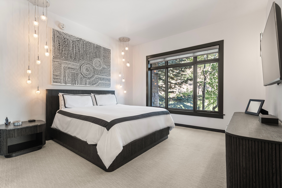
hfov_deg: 93.3
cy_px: 94
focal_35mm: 17
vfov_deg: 70.5
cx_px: 141
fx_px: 133
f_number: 7.1
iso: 500
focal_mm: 17
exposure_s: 1/2.5
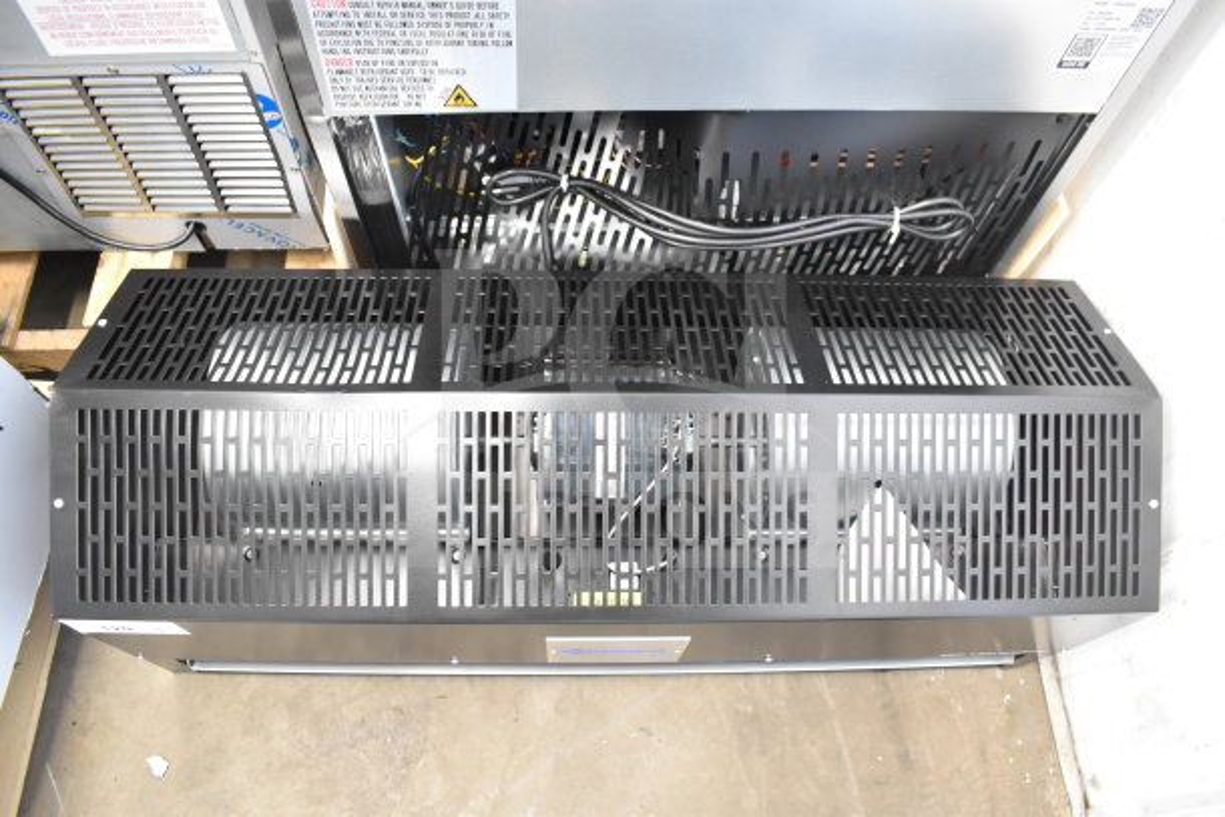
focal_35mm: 27
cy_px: 408
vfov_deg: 48.0
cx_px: 612
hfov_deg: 67.4
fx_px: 919
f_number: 3.5
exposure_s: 1/30
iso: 2500
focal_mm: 18
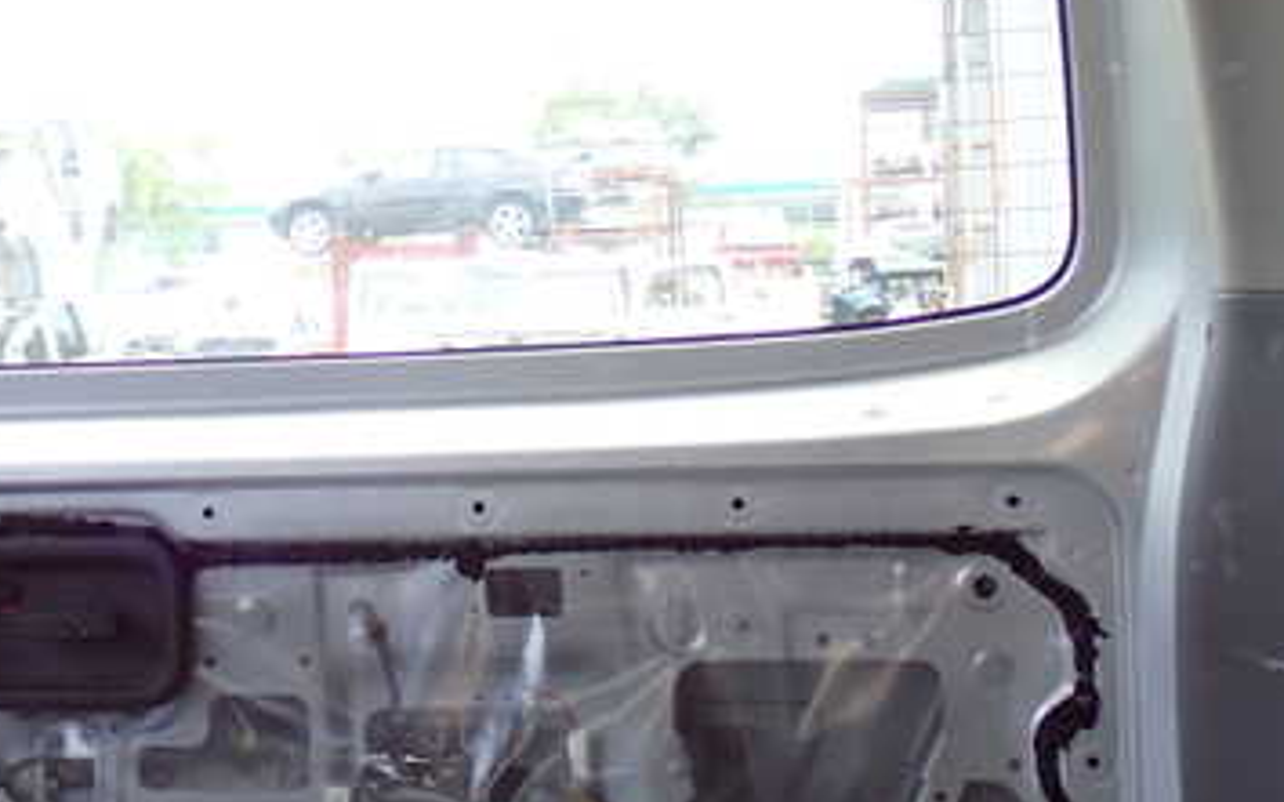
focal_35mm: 79
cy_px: 327
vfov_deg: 16.5
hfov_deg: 25.6
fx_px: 2764
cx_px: 218
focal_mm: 7.84
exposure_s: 1/50
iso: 200
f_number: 2.9
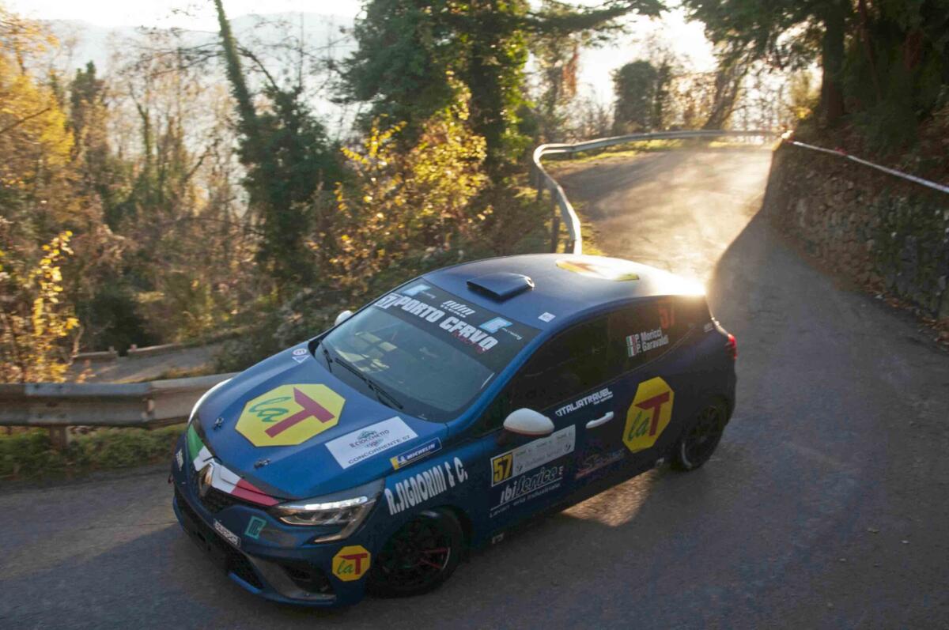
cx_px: 474
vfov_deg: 39.9
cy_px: 315
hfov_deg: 57.3
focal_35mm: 33
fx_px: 869
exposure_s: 1/400
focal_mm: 22
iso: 560
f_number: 5
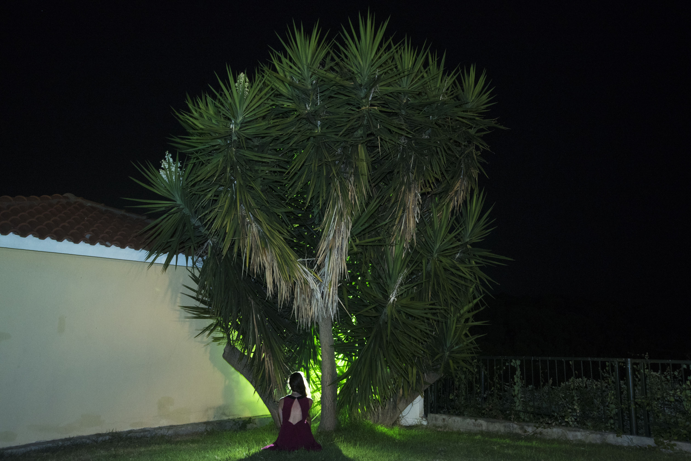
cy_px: 230
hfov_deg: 55.8
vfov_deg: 38.9
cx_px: 346
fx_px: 653
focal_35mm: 34
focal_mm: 34
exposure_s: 1
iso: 1600
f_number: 8
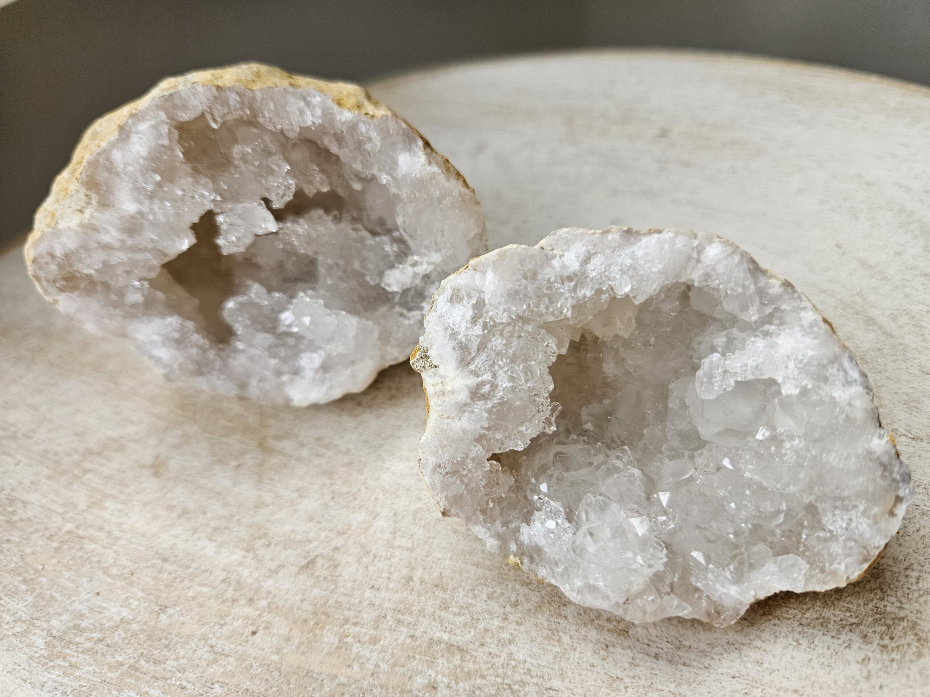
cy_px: 348
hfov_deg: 73.9
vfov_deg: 58.9
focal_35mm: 23
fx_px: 618
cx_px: 465
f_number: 1.8
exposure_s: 1/100
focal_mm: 5.4
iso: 160
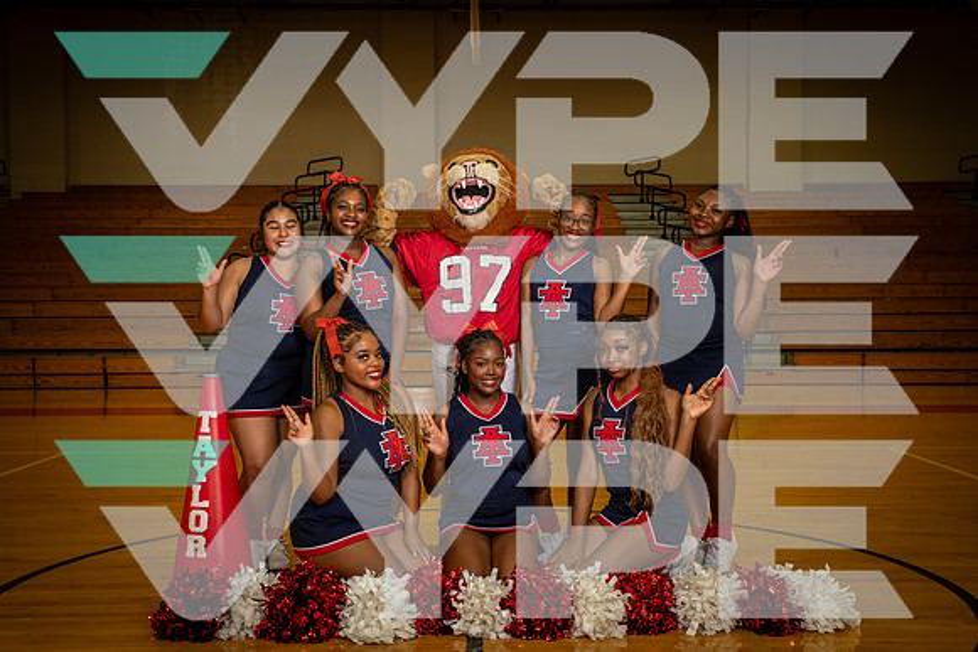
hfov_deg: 42.7
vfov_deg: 29.3
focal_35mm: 46
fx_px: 1250
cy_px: 326
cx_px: 489
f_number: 7.1
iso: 800
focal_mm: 46
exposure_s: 1/160
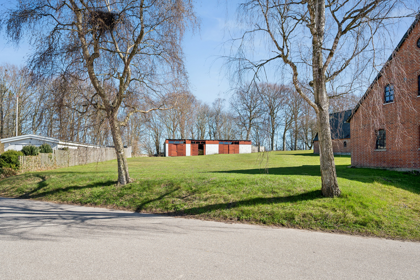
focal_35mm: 22
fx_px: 257
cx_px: 210
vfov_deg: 57.2
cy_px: 140
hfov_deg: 78.6
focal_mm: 22
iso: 200
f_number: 6.3
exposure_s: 1/640
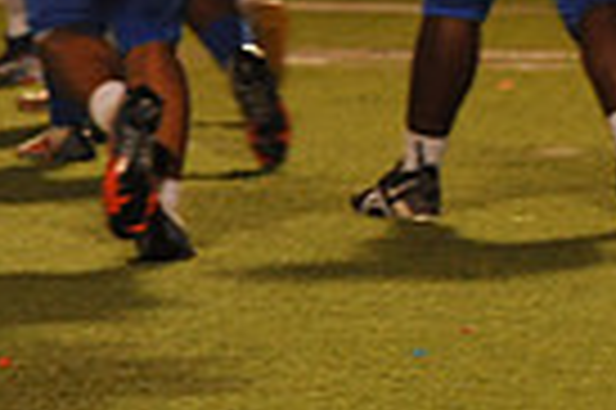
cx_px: 1142
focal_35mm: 844
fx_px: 14424
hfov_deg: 2.4
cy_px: -45
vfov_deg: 1.6
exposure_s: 1/160
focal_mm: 200
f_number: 9
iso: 3200
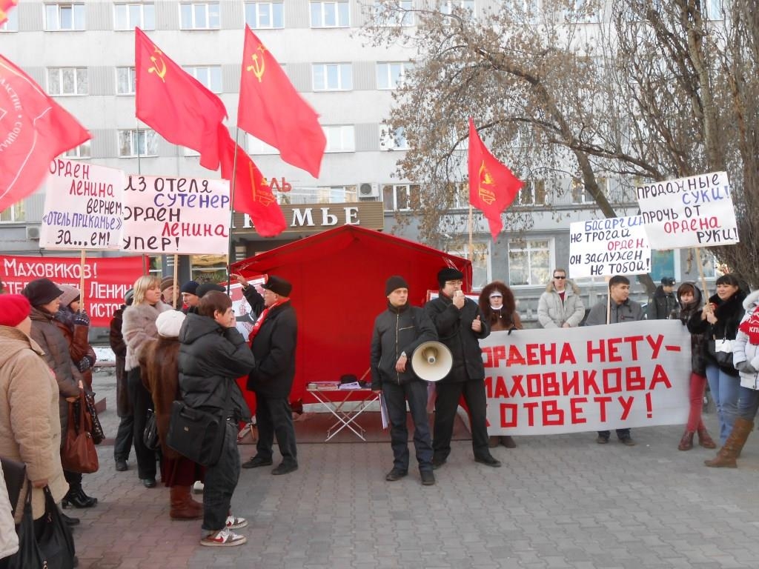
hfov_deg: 54.0
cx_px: 380
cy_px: 284
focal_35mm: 34
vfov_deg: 41.8
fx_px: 745
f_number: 3.9
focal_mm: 6
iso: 80
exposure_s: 1/50
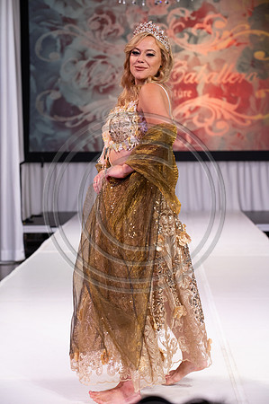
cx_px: 134
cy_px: 202
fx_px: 1033
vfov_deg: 22.2
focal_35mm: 92
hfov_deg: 14.8
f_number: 5.6
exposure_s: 1/400
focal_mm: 92
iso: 2000
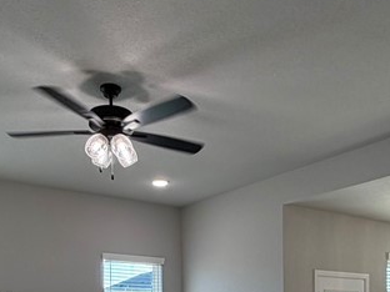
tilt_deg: -0.5
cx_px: 214
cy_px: 341
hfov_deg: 41.2
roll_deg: +1.1
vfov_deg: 28.0
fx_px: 518
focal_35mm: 46
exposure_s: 1/120
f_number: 2.2
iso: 64
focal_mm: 2.22
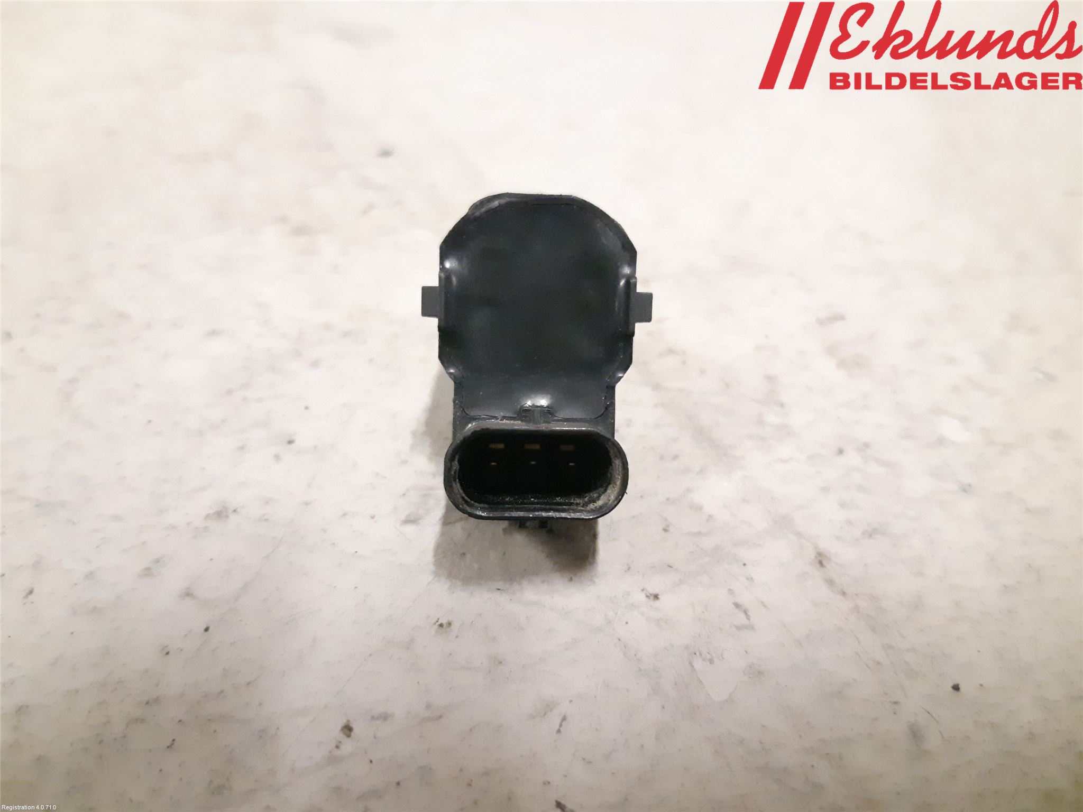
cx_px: 542
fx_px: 813
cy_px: 406
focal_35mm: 26
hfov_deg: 67.3
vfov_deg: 53.1
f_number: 1.7
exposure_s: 1/100
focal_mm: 3.93
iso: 800
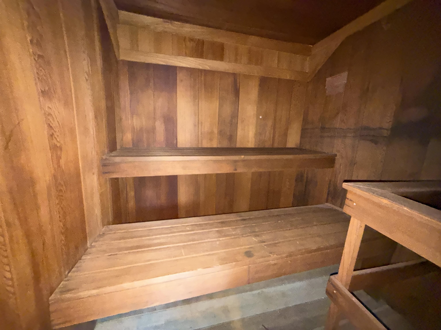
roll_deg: -2.0
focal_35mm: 14
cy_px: 165
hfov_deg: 102.1
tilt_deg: -11.0
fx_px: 178
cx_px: 220
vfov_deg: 85.7
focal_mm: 2.22
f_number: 2.2
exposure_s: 1/26
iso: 1250
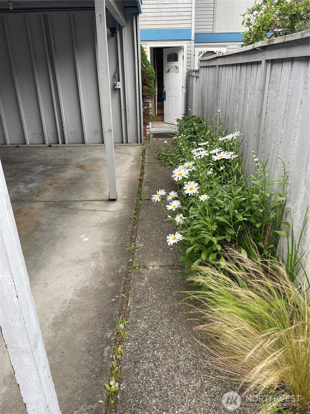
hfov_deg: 53.1
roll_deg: +1.6
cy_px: 207
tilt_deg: -22.4
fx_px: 310
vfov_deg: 67.3
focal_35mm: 26
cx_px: 155
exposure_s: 1/121
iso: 40
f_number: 1.6
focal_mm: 4.2
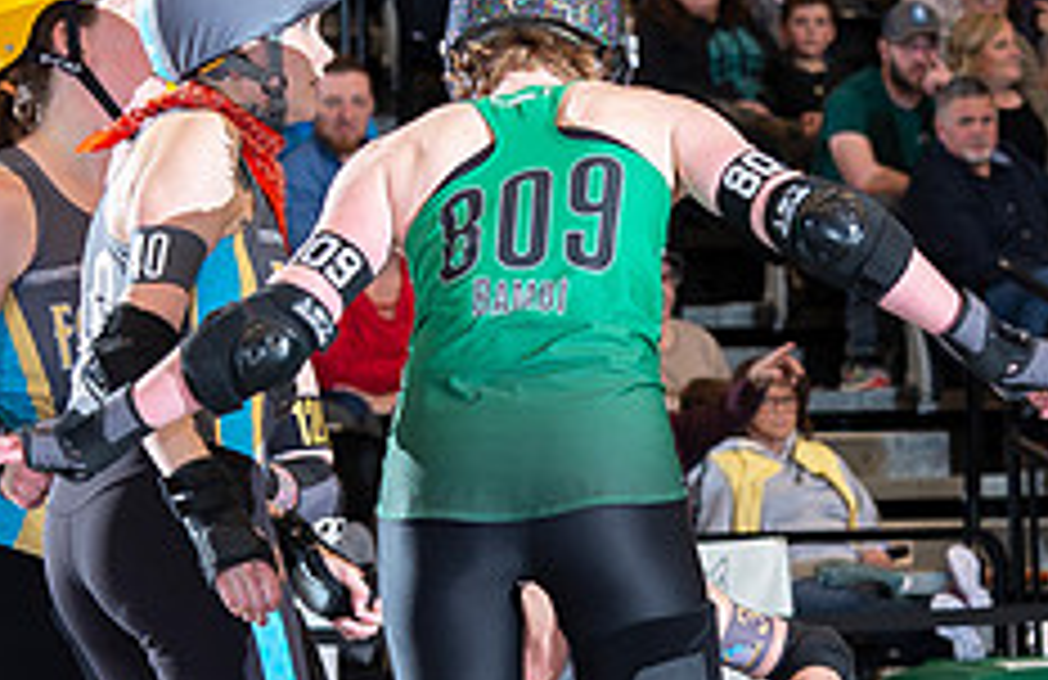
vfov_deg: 3.8
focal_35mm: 354
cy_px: 765
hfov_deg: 5.9
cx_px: 661
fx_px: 10217
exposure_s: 1/160
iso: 640
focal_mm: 112
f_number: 5.6
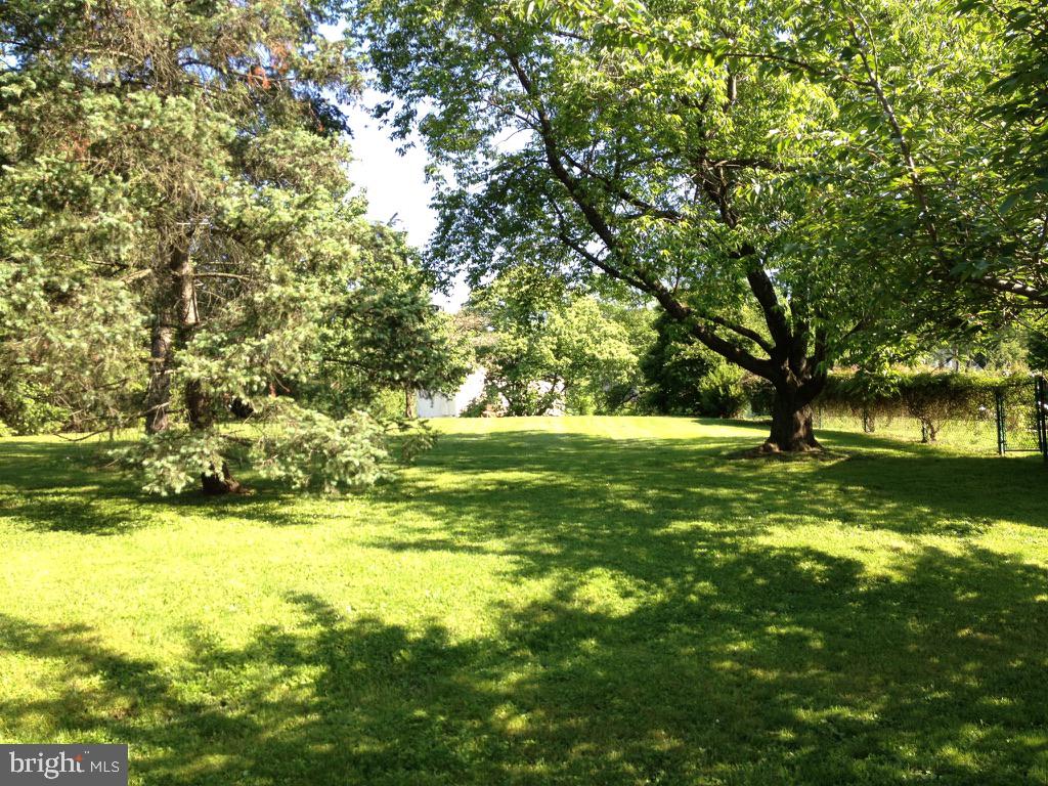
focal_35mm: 35
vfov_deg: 40.7
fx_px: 1060
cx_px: 524
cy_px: 393
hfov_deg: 52.6
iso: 64
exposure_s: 1/247
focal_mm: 4.28
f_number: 2.4
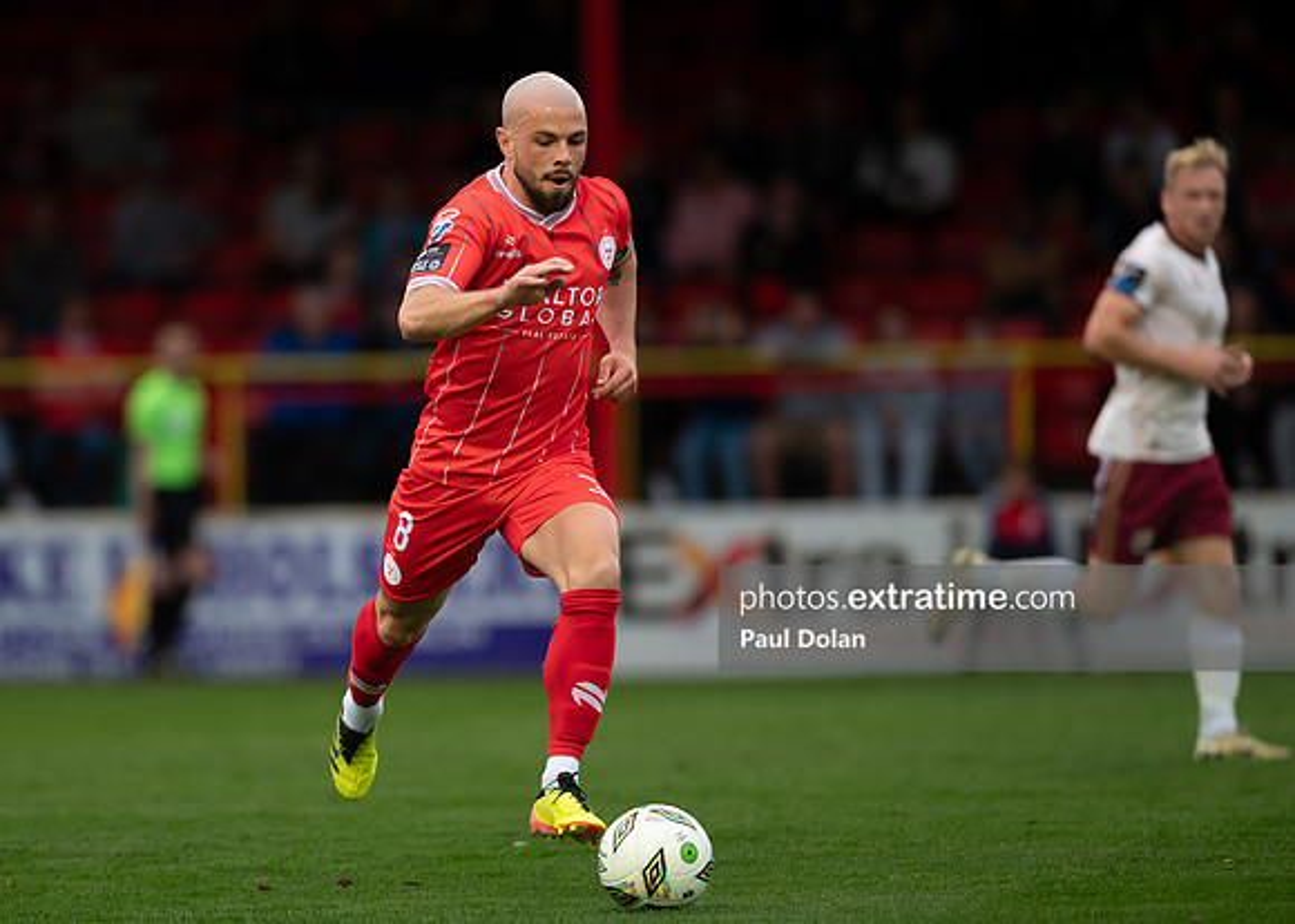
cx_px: 469
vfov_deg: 3.8
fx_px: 14002
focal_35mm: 381
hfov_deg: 5.3
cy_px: 500
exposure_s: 1/1250
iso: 1250
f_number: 2.8
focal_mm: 300
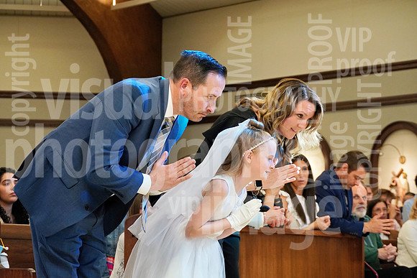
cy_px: 139
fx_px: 1442
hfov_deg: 16.5
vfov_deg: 11.0
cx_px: 208
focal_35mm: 124
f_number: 5.6
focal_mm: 83
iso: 2000
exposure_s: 1/100
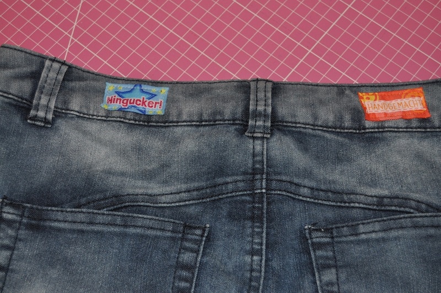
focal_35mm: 57
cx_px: 220
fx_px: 697
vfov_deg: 23.7
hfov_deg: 35.1
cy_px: 146
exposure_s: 1/60
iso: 720
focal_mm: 38
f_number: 4.8
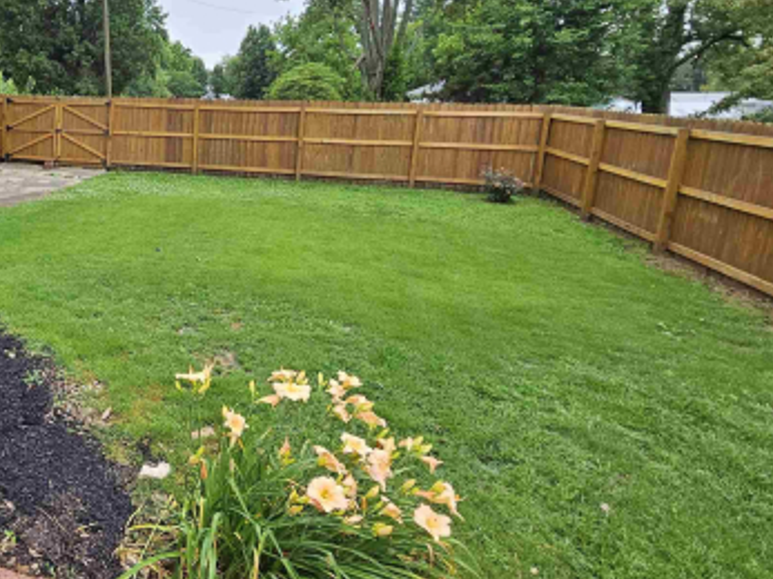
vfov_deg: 54.5
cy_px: 238
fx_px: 558
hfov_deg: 59.0
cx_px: 75
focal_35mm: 25
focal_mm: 2.2
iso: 80
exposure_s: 1/120
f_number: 2.2
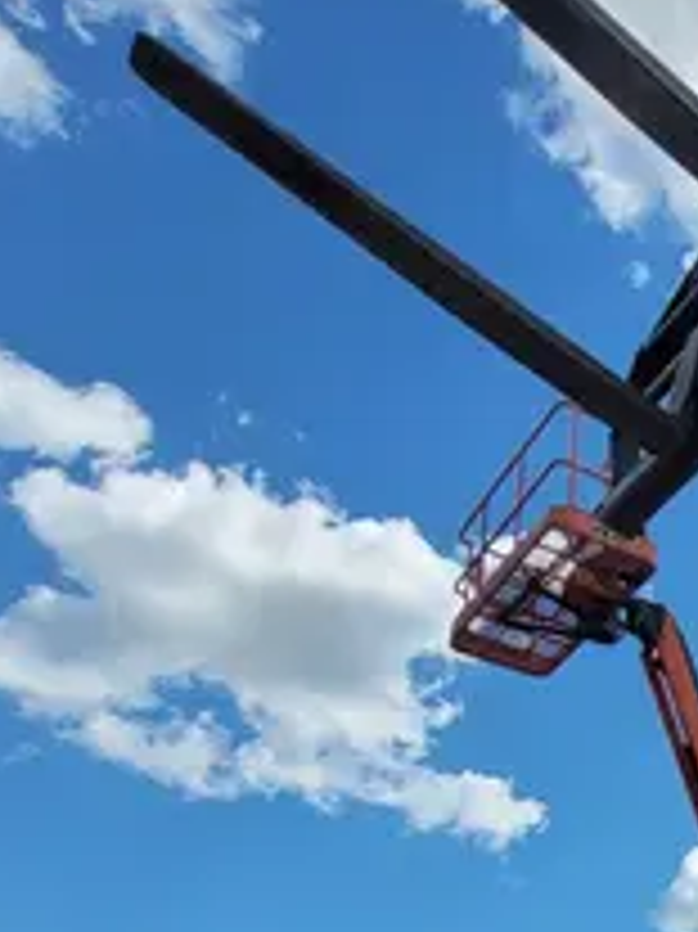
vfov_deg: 35.6
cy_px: 1011
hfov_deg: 25.0
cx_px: 1013
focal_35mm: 46
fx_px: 1238
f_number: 2.2
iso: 40
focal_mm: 1.74
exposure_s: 1/1879
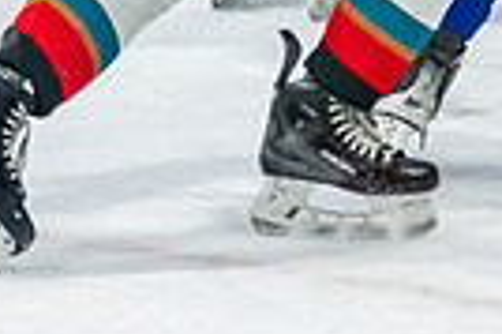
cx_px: 631
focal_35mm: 608
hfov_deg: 3.4
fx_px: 8468
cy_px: -392
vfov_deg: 2.2
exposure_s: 1/1000
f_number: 3.2
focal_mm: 85
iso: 1600
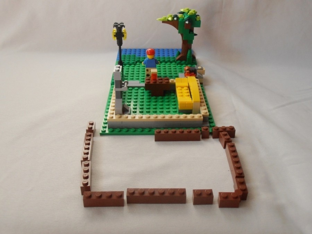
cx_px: 156
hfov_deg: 50.1
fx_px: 333
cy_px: 117
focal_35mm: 37
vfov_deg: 38.7
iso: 80
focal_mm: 6.61
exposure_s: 1/80
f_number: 3.9
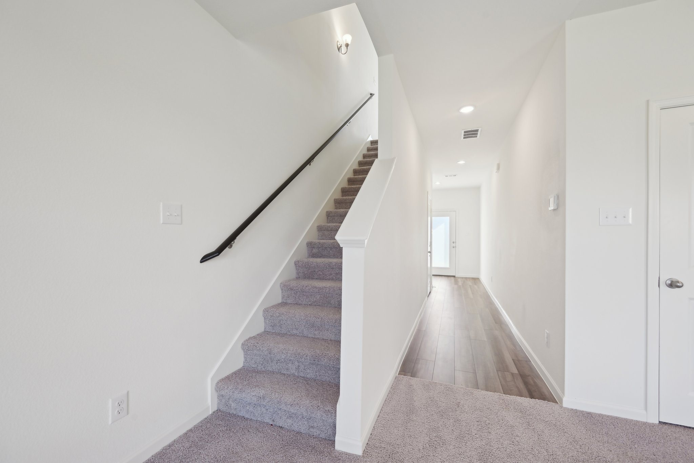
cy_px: 232
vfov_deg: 81.3
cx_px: 347
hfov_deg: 104.2
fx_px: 270
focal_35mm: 14
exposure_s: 1/15
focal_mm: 14
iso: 160
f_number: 8
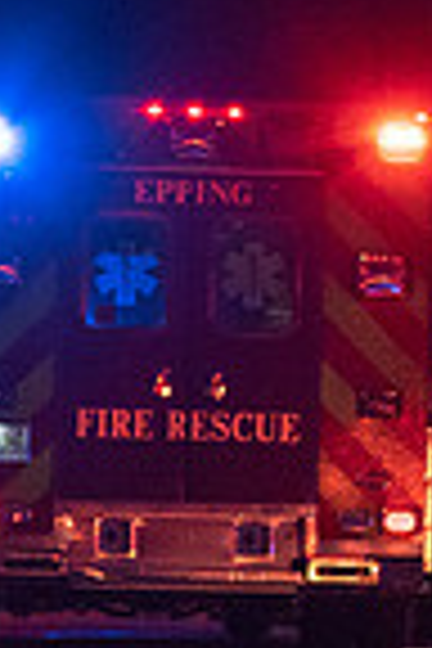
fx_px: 11987
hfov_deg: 2.1
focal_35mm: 666
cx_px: 1080
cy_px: 403
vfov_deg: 3.1
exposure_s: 1/320
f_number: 4.5
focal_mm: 110
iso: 2000
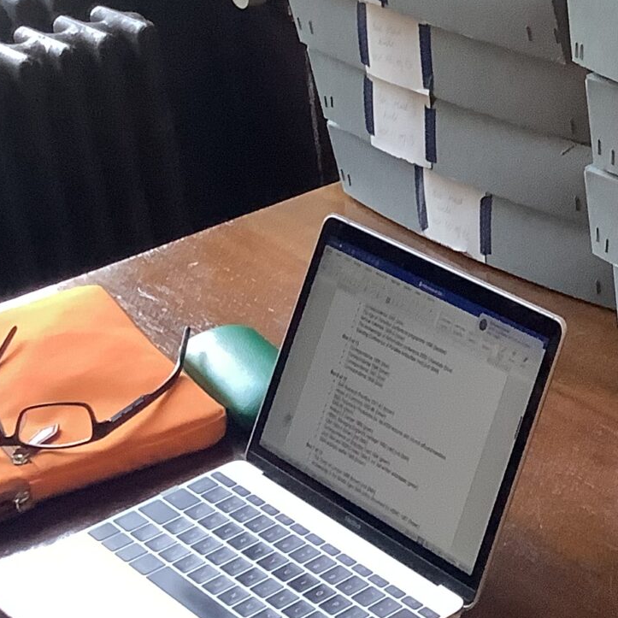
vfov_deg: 17.6
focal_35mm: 97
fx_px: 1959
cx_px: 974
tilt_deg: -21.0
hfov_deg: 16.1
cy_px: 34
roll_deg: +0.4
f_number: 2.4
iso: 250
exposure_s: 1/60
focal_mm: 3.3
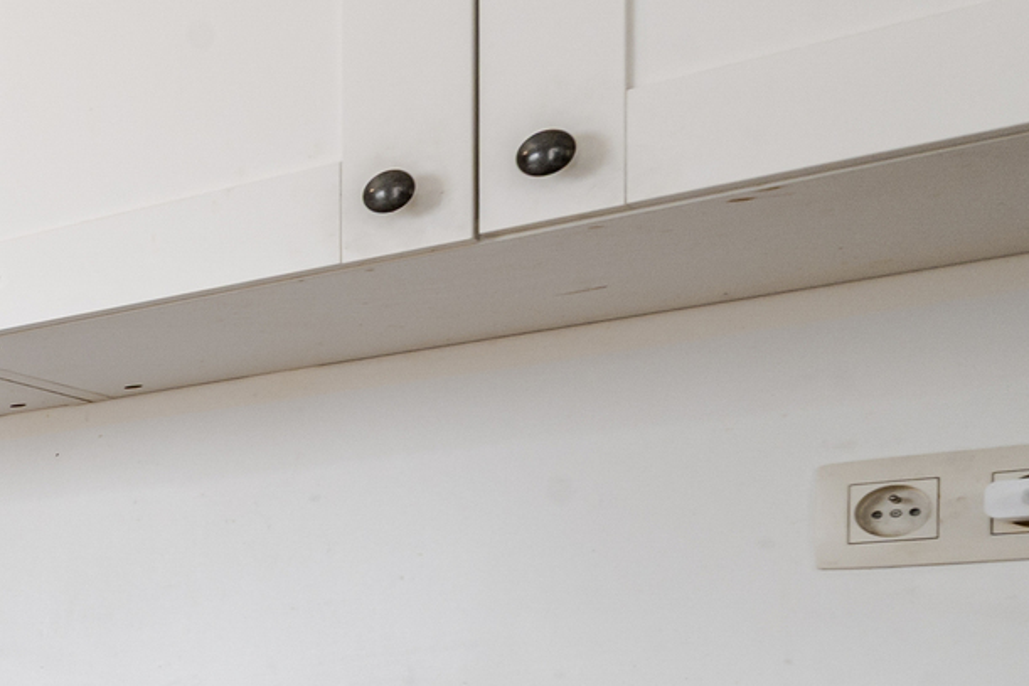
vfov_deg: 23.2
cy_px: 752
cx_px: -957
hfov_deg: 20.3
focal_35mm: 55
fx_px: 1572
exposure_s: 1/4
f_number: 11
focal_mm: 14
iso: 250
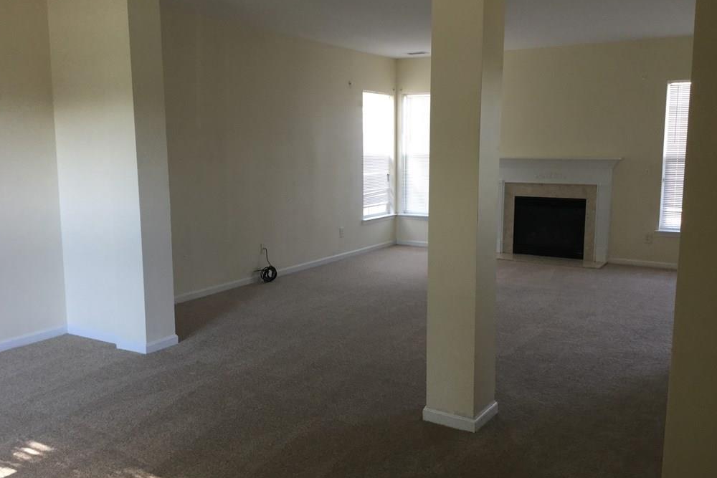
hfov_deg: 57.2
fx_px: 657
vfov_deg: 40.0
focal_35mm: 33
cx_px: 356
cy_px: 232
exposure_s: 1/30
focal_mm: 3.3
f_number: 2.4
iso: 50
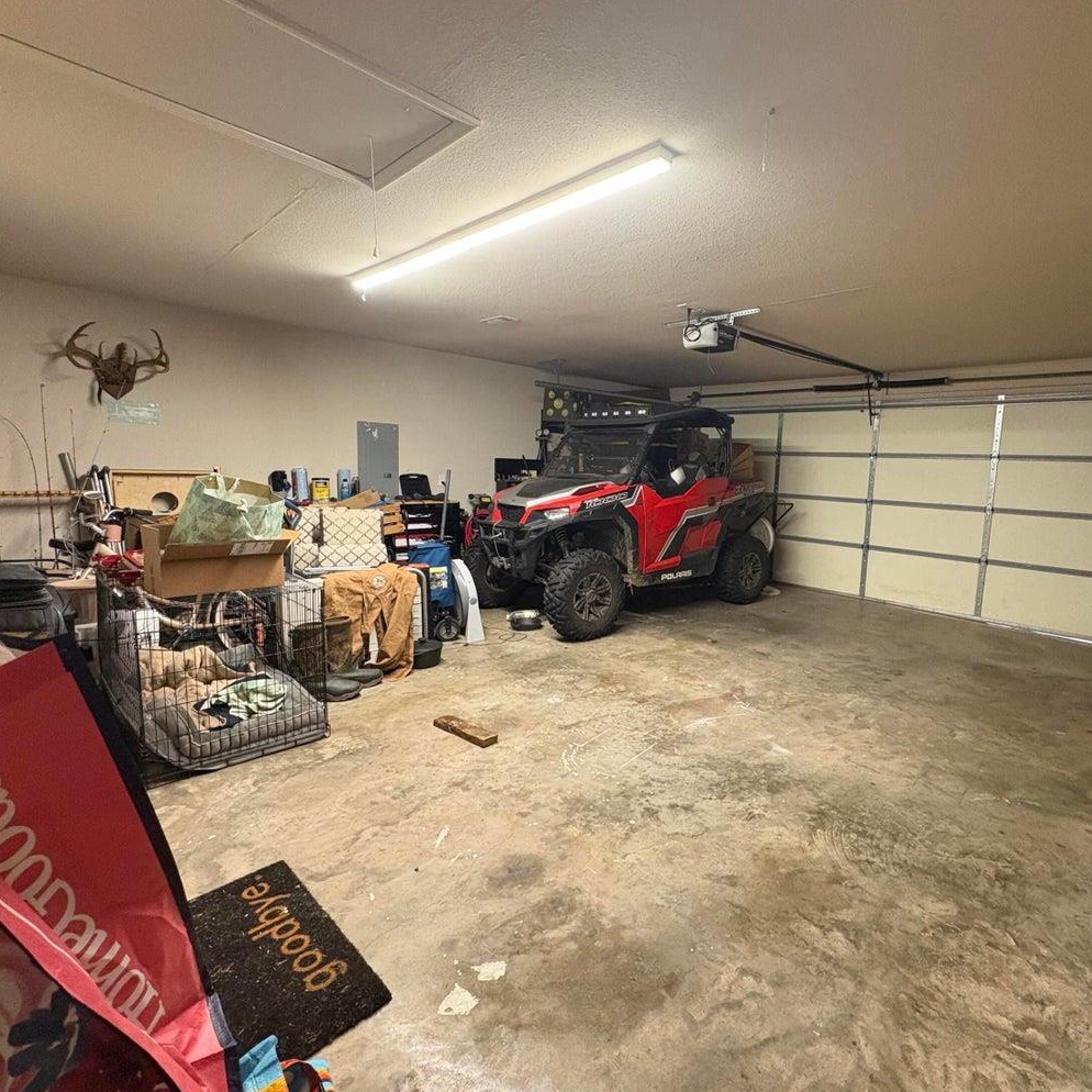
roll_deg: -1.9
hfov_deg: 82.9
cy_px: 543
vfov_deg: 84.0
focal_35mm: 17
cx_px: 659
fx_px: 607
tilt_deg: -7.1
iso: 400
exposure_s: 1/60
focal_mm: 2.22
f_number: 2.2
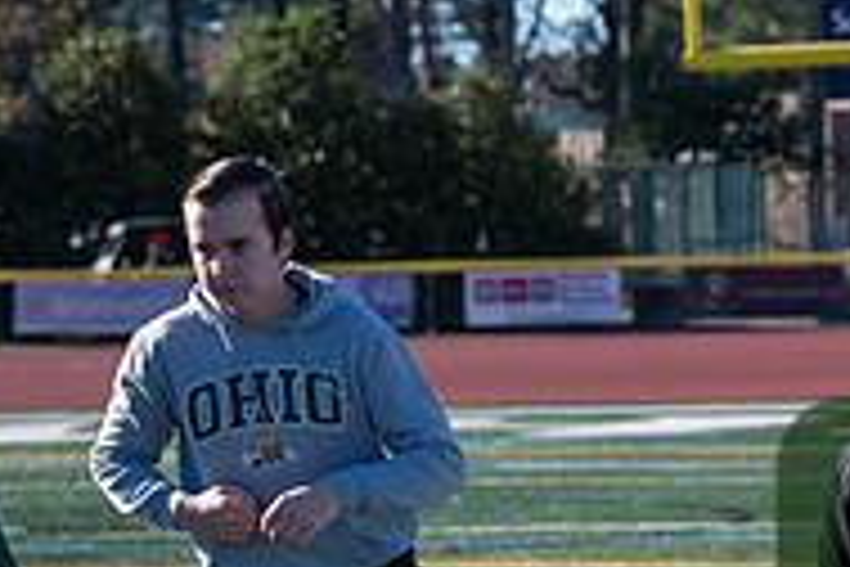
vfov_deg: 6.4
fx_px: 5076
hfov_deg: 9.4
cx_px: 1115
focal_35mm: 215
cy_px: 610
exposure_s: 1/2000
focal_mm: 70
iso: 250
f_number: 5
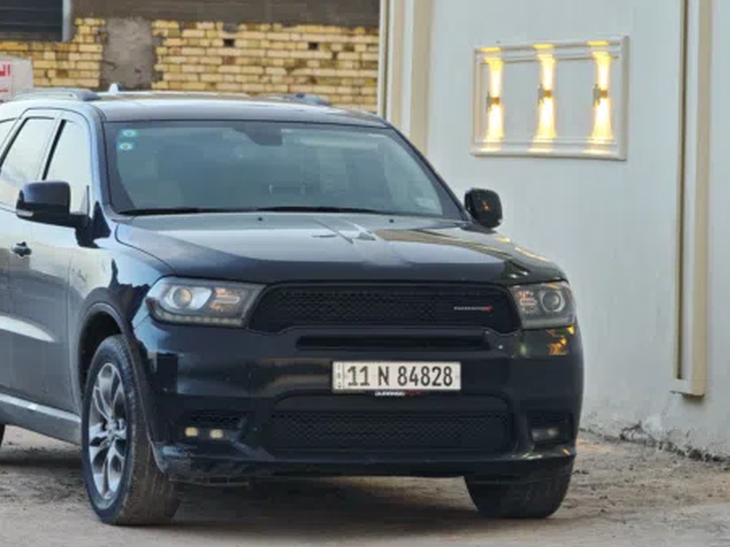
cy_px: 329
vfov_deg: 7.8
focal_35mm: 191
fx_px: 4028
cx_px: 300
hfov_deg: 10.4
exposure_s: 1/50
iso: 800
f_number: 2.6
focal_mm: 25.1
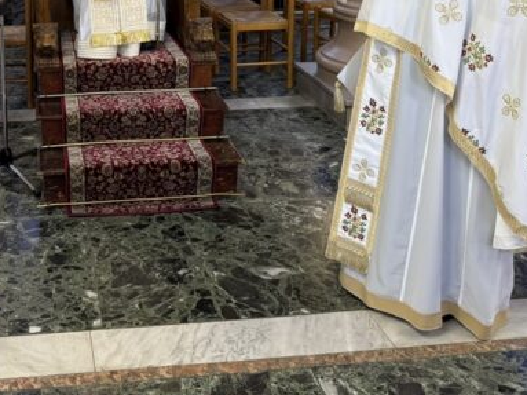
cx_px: 103
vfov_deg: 29.1
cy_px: 12
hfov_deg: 38.9
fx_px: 715
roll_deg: +1.2
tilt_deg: -11.1
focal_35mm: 47
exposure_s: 1/50
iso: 200
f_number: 1.78
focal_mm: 6.76
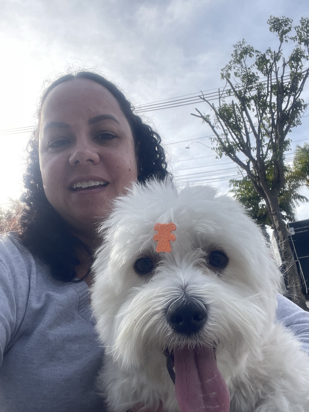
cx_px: 154
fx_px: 357
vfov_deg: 60.0
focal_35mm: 30
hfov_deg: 46.8
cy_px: 206
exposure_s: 1/314
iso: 25
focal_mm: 2.71
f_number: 2.2
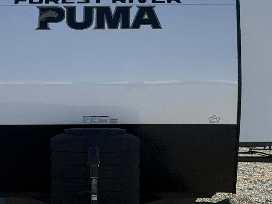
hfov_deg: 14.3
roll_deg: +0.6
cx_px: 96
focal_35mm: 138
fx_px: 1085
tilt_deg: -0.4
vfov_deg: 10.7
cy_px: 123
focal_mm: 6.76
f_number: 1.78
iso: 100
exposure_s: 1/6536
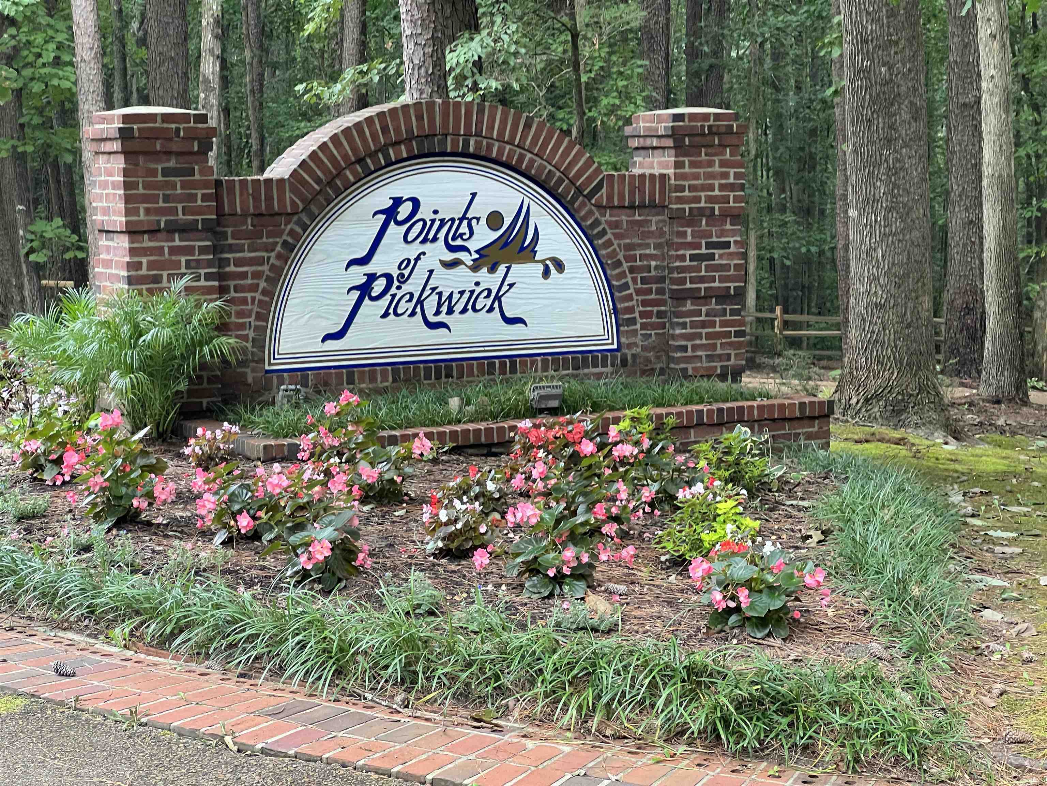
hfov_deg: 25.3
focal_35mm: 77
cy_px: 393
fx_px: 2329
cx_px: 524
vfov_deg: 19.1
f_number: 2.8
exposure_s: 1/99
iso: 250
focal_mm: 9
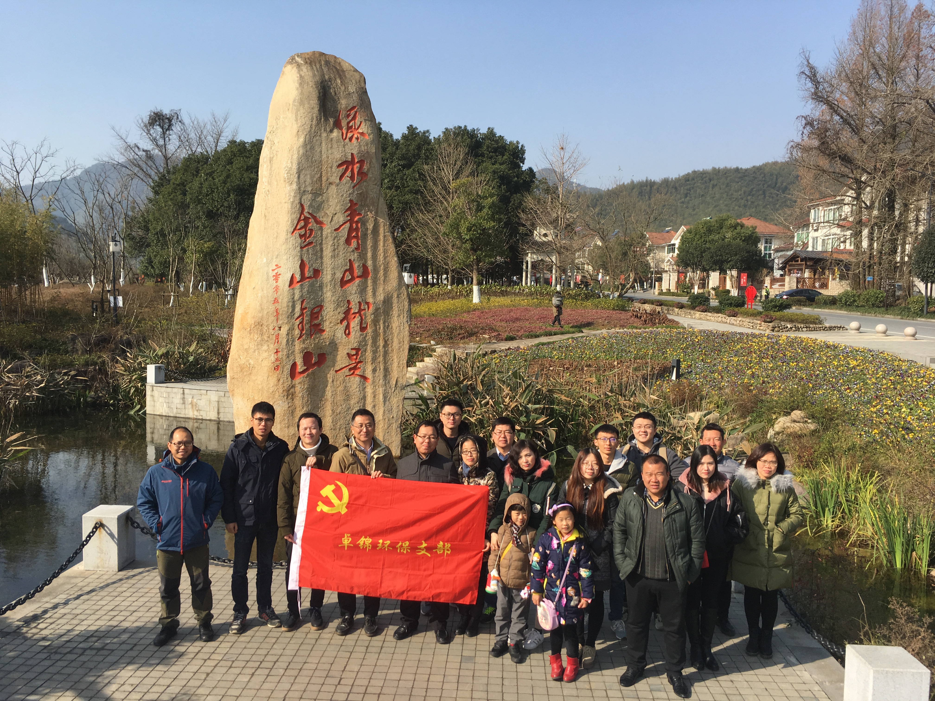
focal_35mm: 29
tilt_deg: -4.4
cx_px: 468
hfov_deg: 61.7
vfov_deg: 48.2
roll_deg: -1.8
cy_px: 350
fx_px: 783
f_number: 2.2
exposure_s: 1/1040
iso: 25
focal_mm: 4.15
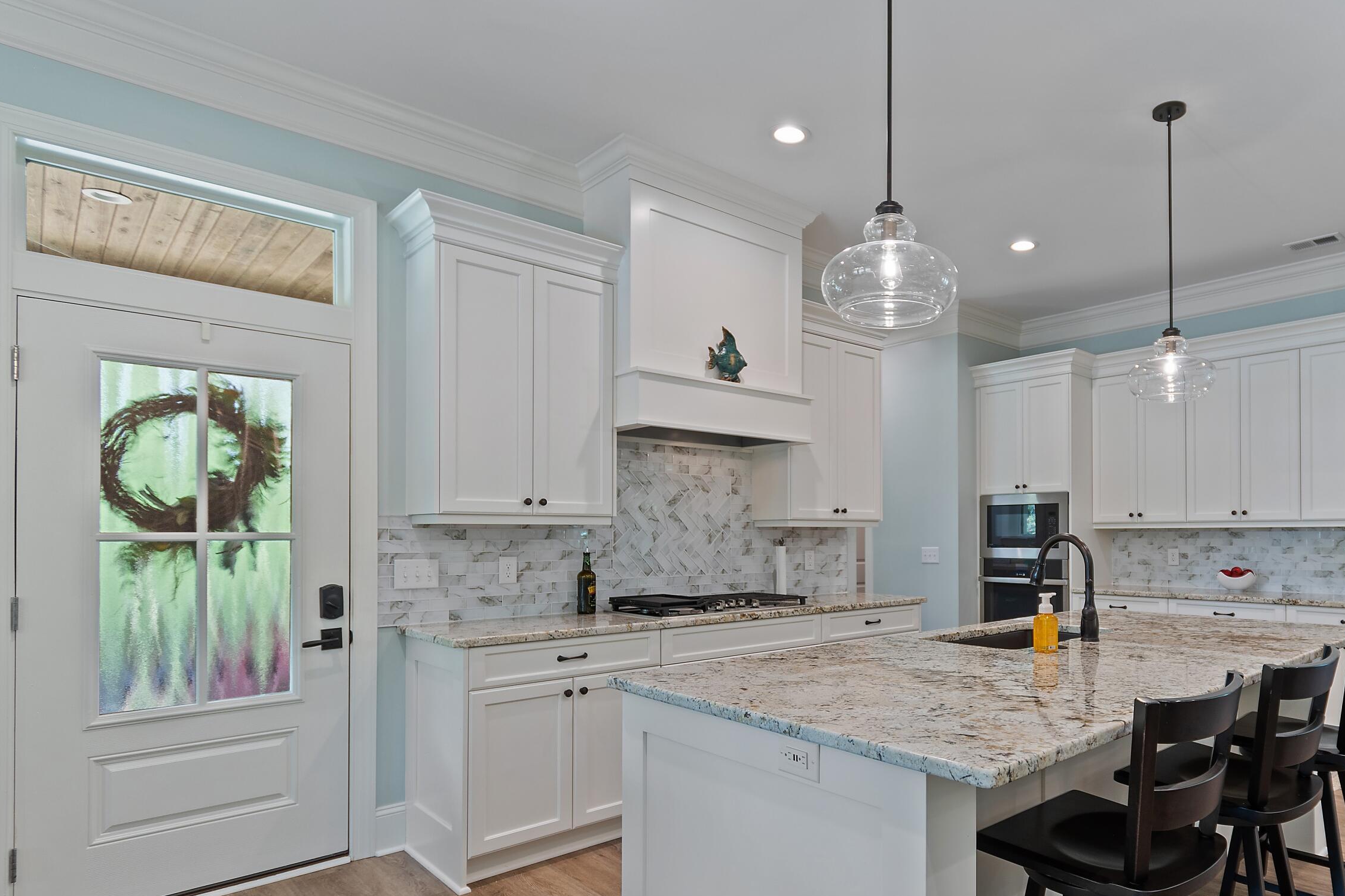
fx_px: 747
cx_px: 852
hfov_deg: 82.2
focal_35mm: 20
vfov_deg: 61.5
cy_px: 527
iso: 100
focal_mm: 10
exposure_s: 1/6
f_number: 4.5
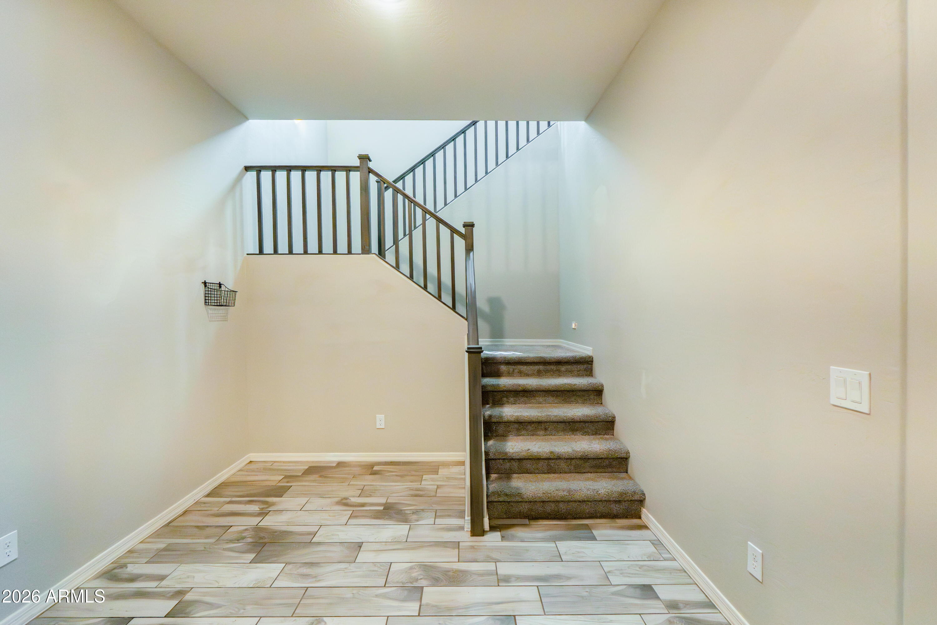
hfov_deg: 100.4
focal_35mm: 15
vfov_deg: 77.3
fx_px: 390
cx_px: 468
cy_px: 312
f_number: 4
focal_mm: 10
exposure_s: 1/200
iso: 2500
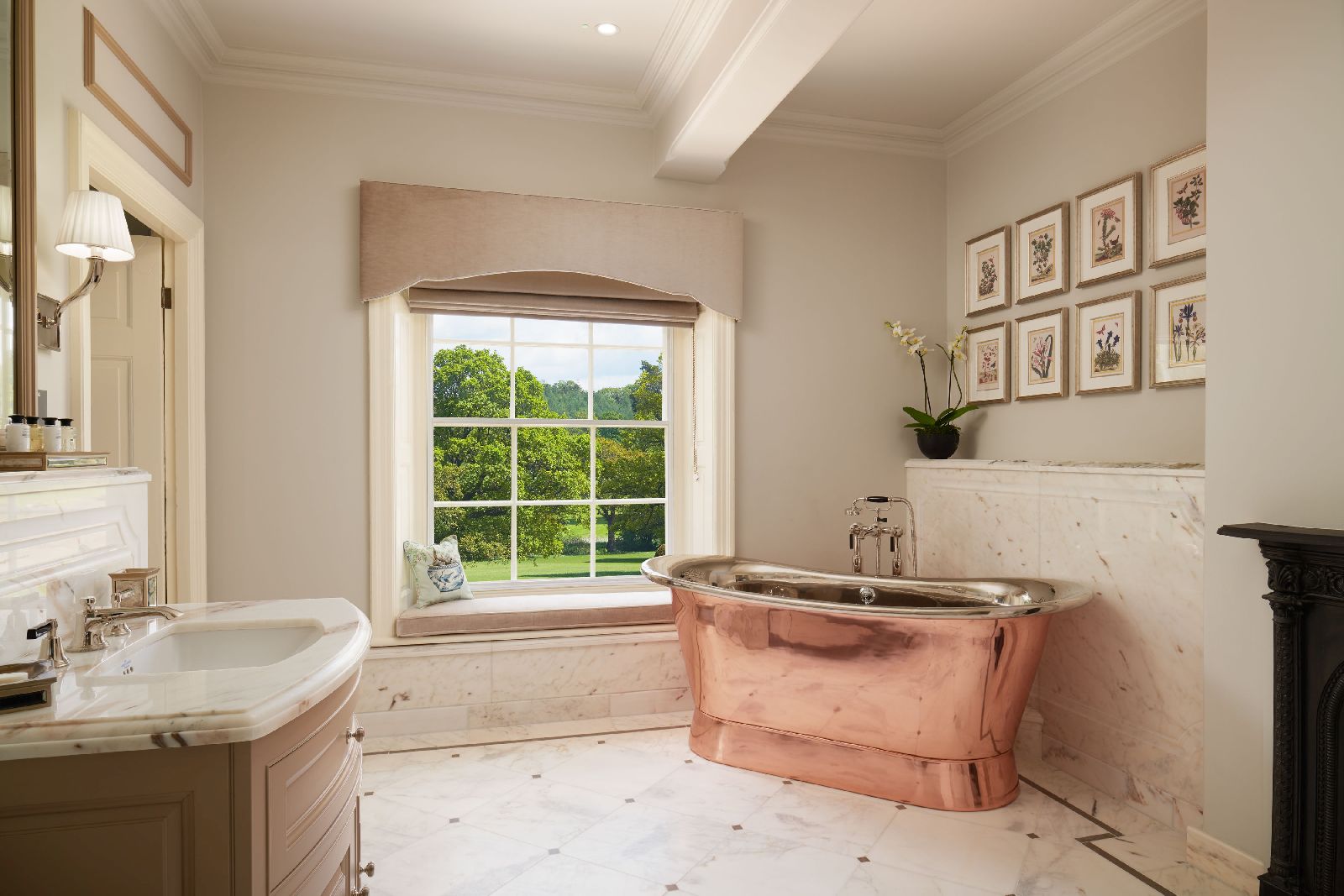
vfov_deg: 59.5
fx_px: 784
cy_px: 448
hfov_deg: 81.2
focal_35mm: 21
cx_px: 672
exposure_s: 1/250
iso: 100
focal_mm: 21
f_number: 16
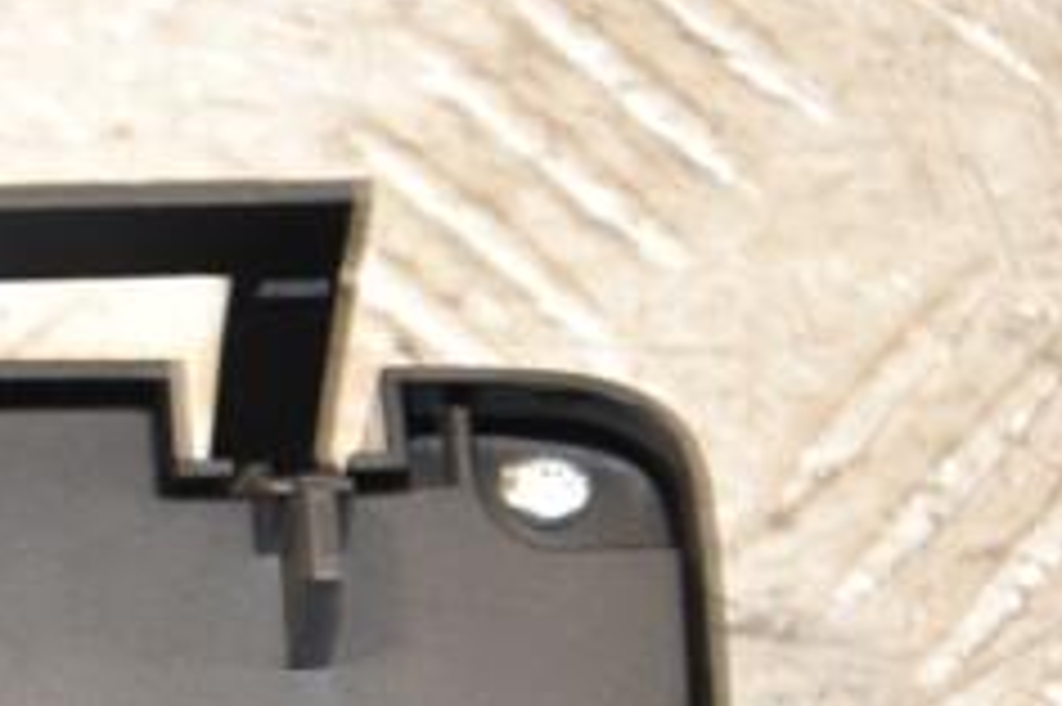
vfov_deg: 4.8
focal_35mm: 286
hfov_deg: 7.1
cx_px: -243
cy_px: 872
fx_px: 8439
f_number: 5.3
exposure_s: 1/100
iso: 800
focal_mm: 75
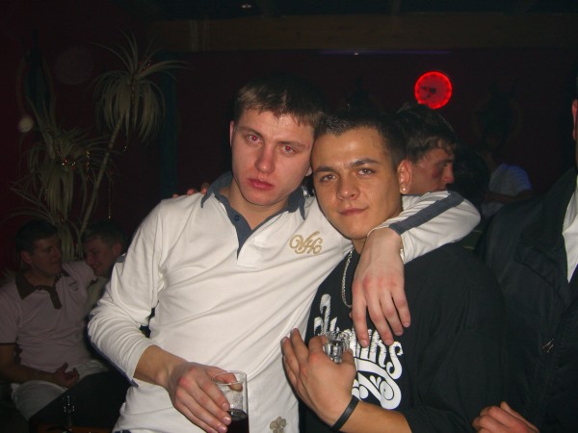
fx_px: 635
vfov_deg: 37.7
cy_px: 216
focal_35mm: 38
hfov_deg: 49.0
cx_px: 289
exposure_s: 1/60
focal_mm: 7.9
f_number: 2.8
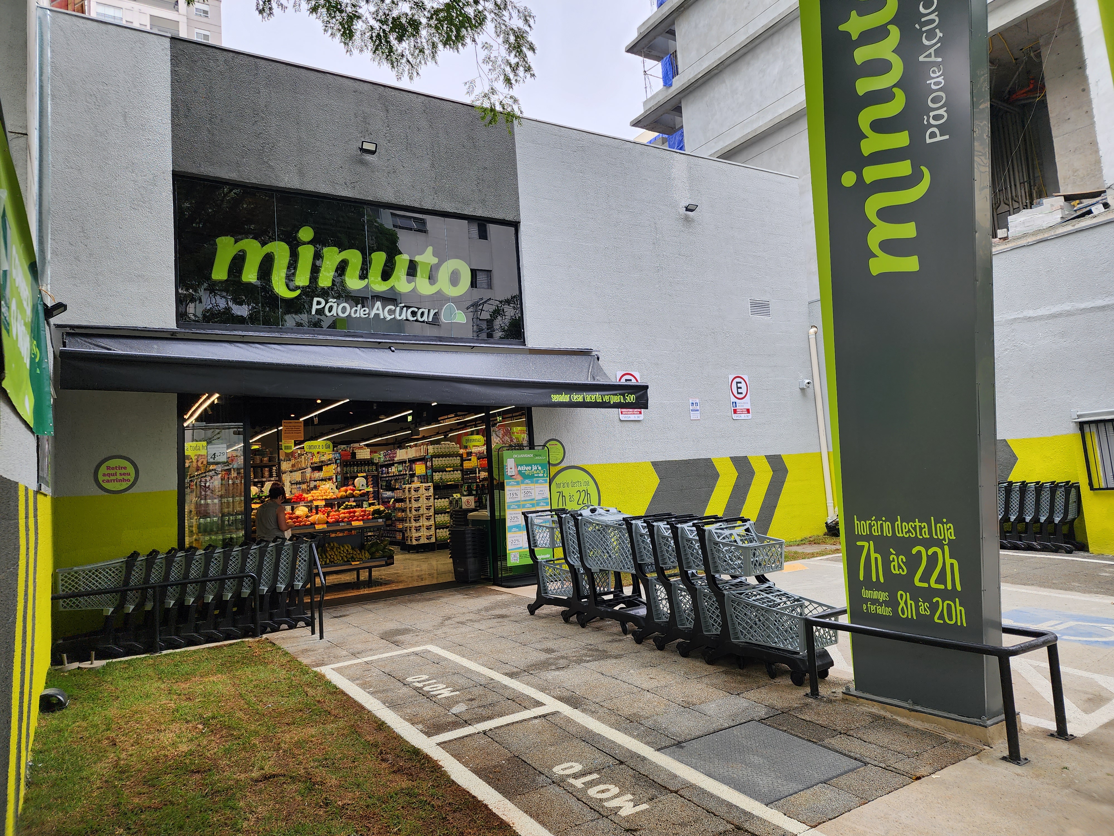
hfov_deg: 73.9
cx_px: 557
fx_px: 740
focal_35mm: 23
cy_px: 418
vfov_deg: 58.9
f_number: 1.8
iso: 32
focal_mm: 6.4
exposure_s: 1/180
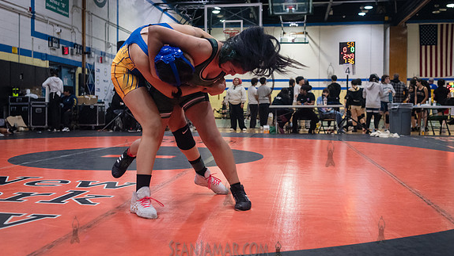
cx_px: 228
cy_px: 115
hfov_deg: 51.6
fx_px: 470
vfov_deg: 30.4
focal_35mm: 39
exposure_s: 1/400
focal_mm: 35
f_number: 3.2
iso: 5000
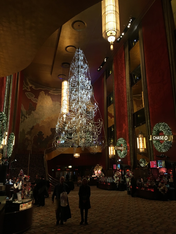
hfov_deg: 48.2
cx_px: 88
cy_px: 117
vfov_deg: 61.7
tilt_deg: +16.0
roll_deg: +1.8
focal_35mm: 29
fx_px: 197
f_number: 2.2
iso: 100
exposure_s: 1/30
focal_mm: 4.15
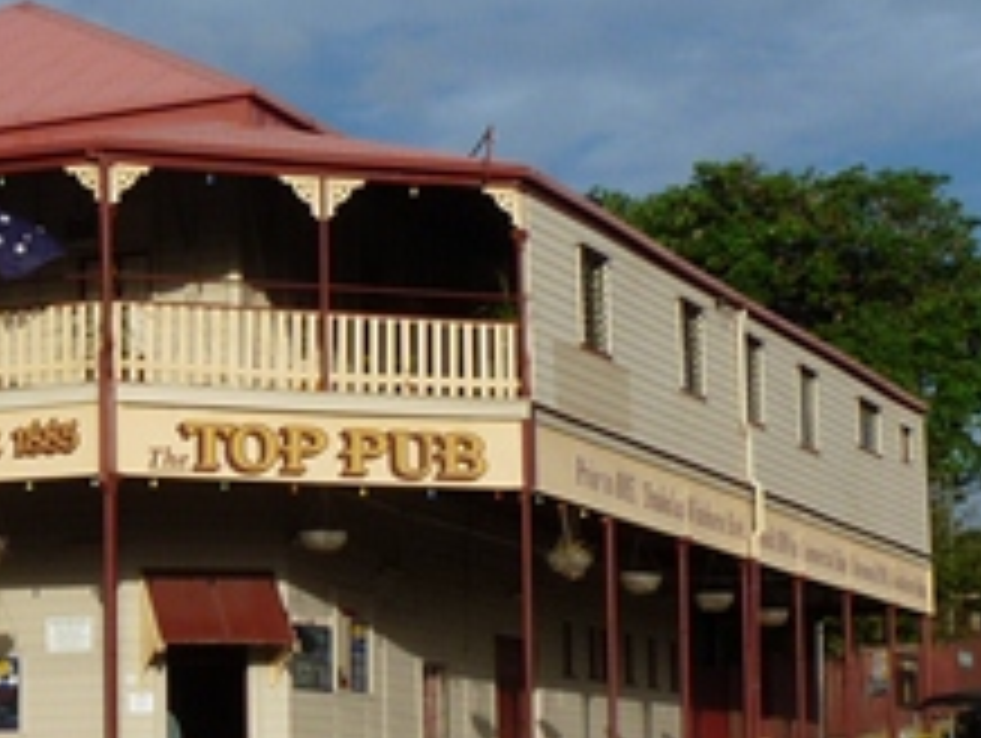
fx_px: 2922
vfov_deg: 14.4
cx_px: 36
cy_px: 506
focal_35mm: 103
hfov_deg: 18.6
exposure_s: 1/400
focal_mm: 5.6
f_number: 6.3
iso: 100
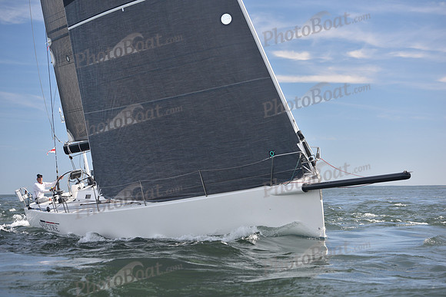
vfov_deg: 16.1
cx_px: 223
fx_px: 1053
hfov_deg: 23.9
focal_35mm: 85
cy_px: 148
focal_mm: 85
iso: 250
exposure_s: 1/800
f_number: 3.5
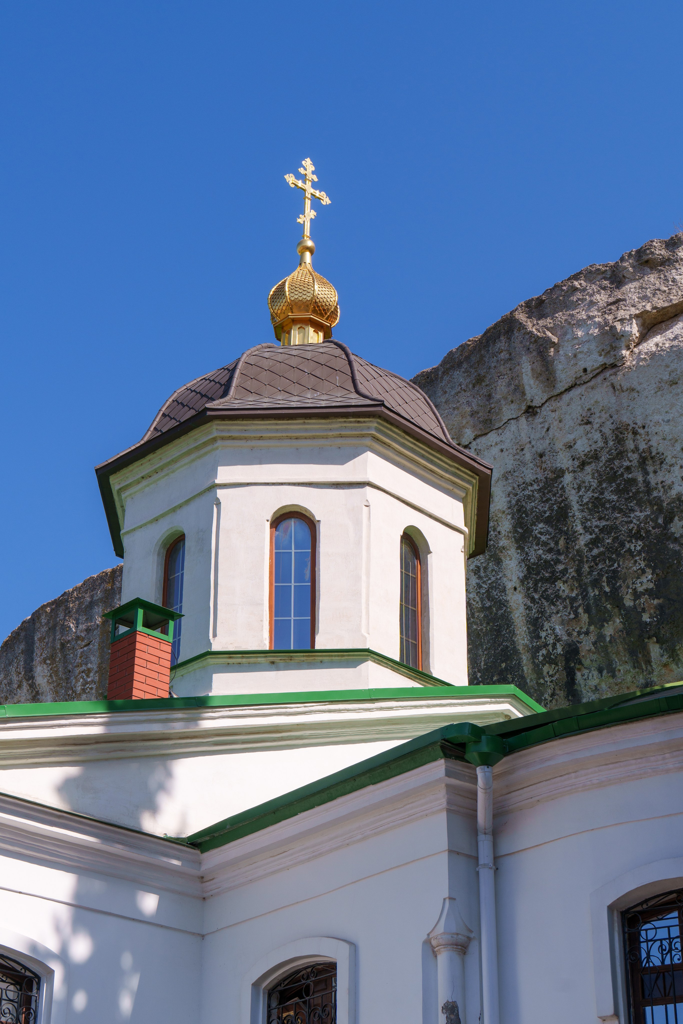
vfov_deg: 31.2
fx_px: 1835
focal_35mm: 64
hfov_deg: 21.1
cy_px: 512
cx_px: 342
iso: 100
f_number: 9
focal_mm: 43
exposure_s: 1/320
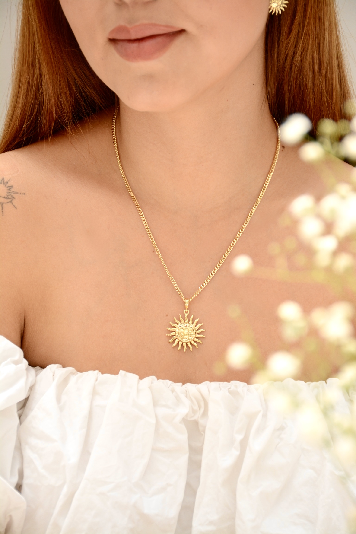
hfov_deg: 13.8
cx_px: 178
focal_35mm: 99
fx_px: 1468
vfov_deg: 20.6
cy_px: 267
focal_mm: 66
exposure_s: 1/800
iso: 500
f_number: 7.1
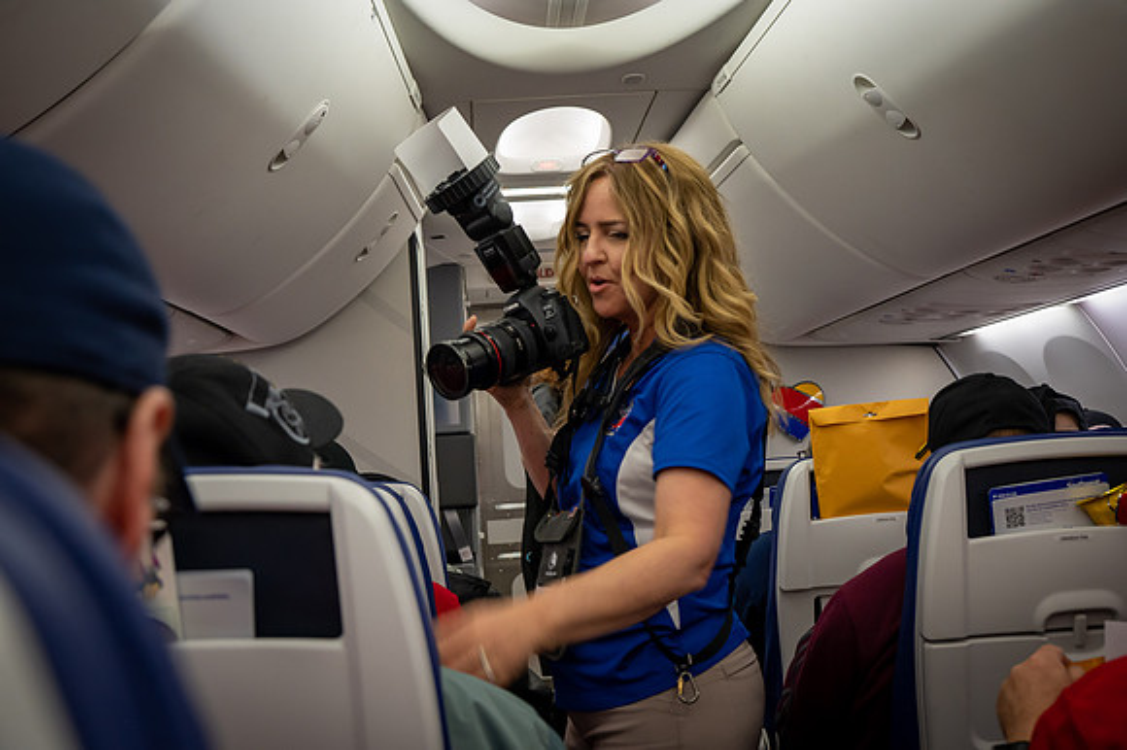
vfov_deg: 31.2
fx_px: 1345
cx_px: 564
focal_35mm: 43
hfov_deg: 45.5
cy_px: 375
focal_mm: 43
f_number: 6.3
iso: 3600
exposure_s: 1/60
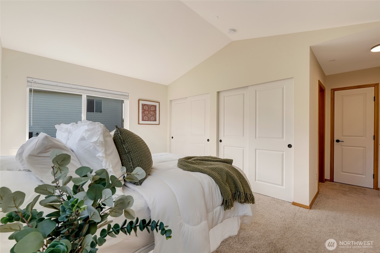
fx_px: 169
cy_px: 126
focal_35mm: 16
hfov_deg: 96.7
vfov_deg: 73.7
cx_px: 190
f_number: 9
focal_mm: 16
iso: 400
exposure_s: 1/2000
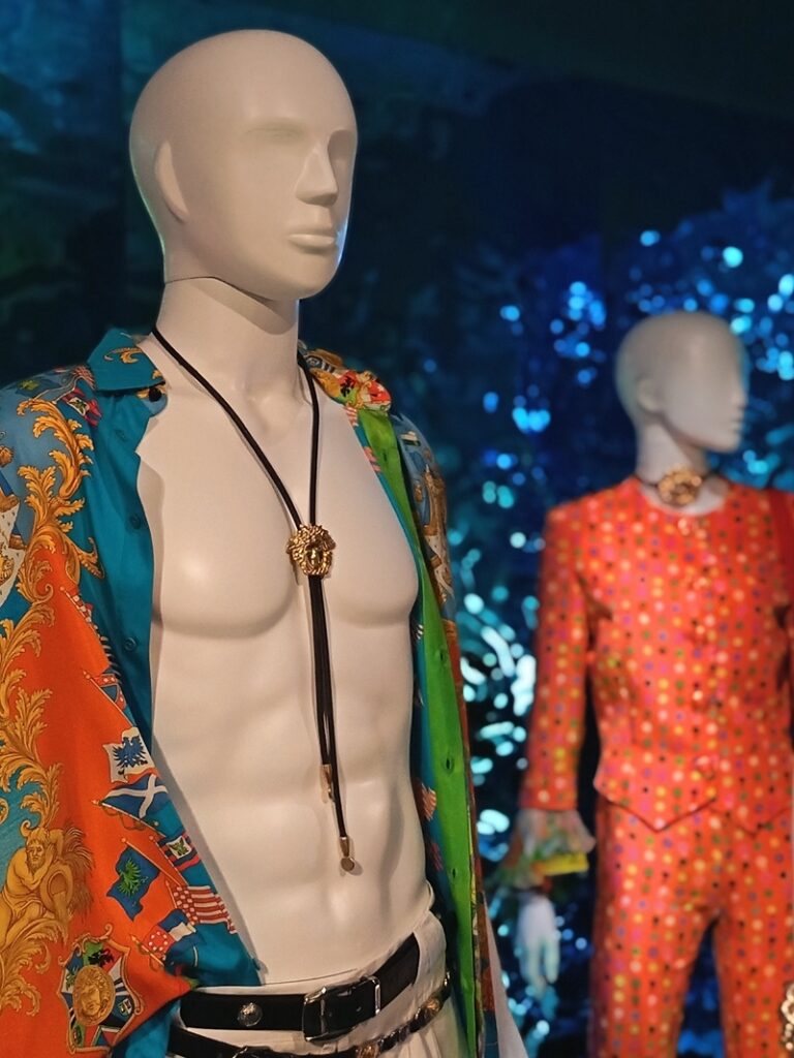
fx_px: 1468
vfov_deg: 39.7
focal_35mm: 48
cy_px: 529
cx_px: 397
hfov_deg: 30.3
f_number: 4
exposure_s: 1/33.3
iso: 3014
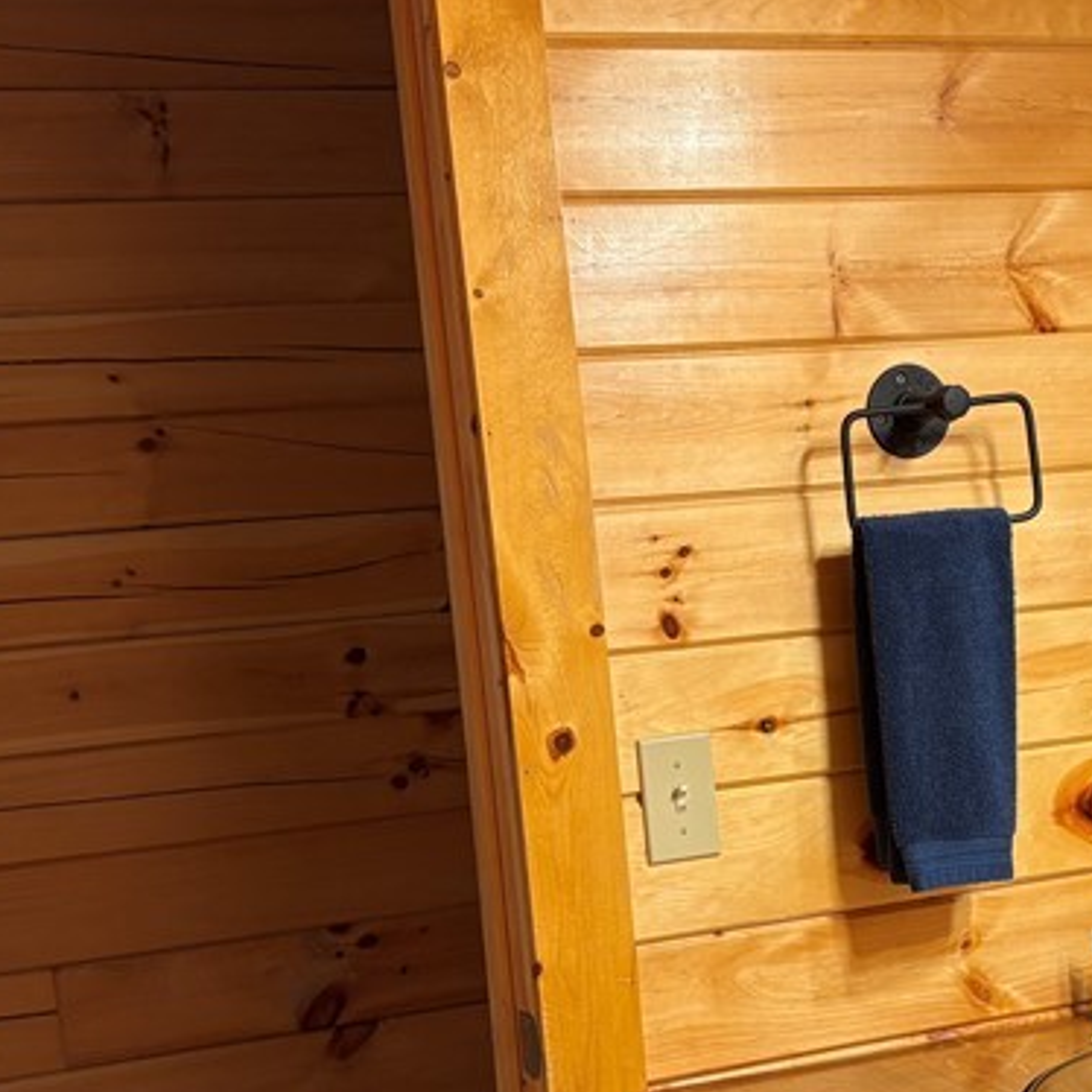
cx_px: 850
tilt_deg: -7.6
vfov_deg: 27.0
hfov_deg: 26.9
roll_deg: +5.1
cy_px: 812
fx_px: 2248
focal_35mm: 63
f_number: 1.6
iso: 100
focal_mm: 5.96
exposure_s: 1/60
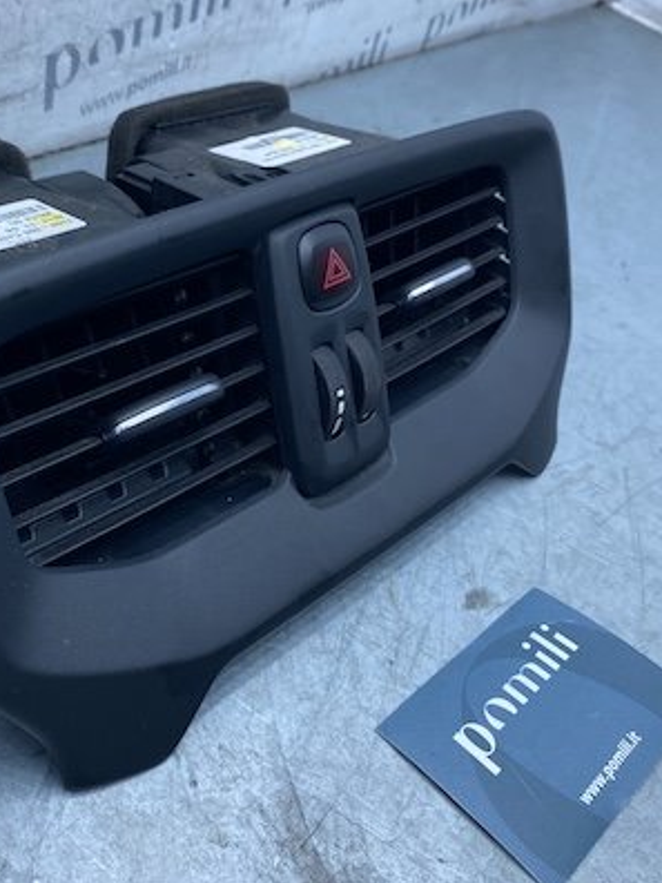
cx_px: 167
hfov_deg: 33.7
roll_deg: -19.6
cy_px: 426
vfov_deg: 44.8
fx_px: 1071
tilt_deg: -39.2
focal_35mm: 42
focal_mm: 4.25
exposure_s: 1/497
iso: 32
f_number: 1.8
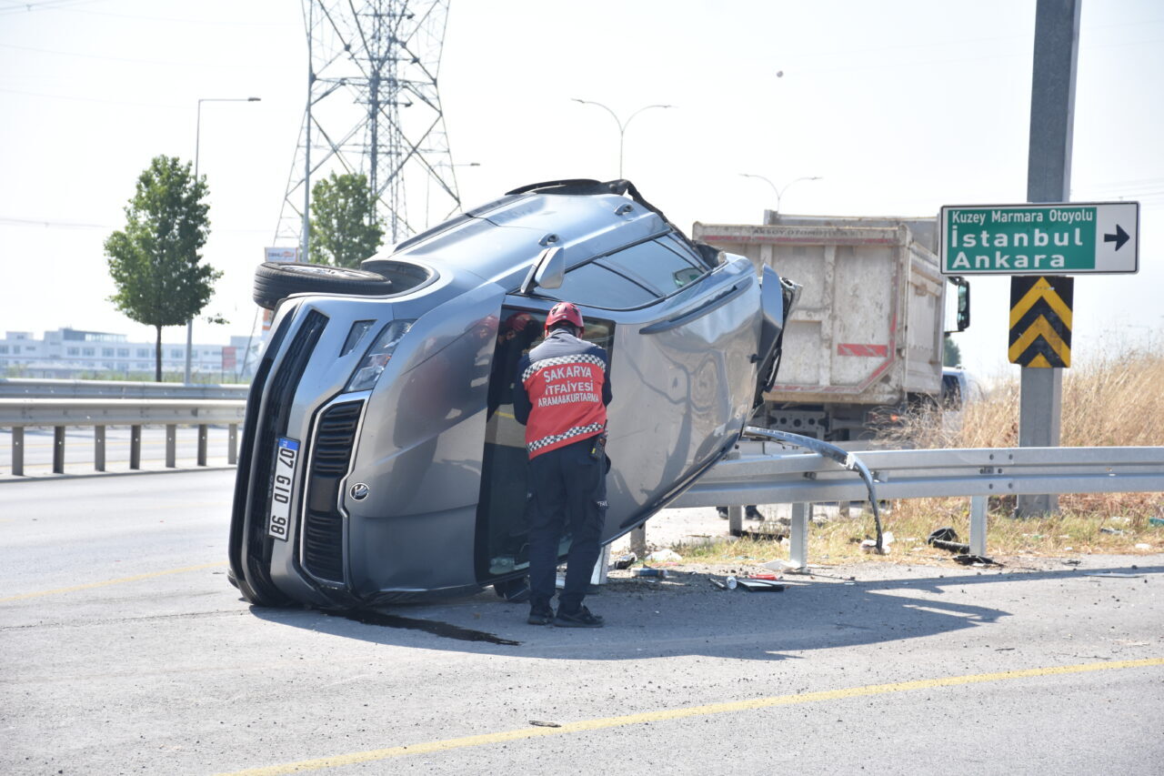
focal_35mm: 105
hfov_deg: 19.5
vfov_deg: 13.0
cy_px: 388
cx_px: 582
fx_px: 3394
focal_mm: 70
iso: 400
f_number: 5
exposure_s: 1/1000
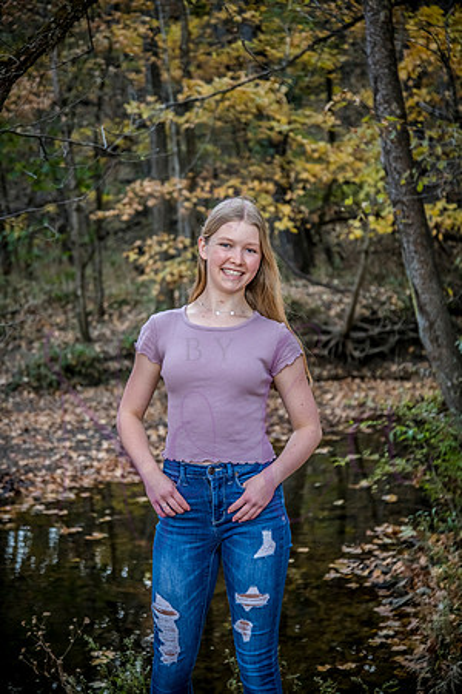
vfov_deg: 28.1
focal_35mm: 72
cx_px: 231
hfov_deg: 18.9
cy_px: 347
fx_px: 1386
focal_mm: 72
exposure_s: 1/250
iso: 800
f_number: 4.5
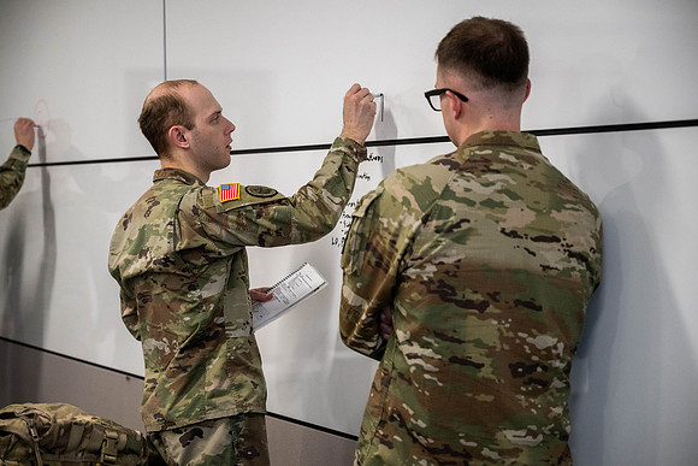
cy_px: 233
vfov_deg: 19.1
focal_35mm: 71
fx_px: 1382
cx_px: 349
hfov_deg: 28.3
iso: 2500
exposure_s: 1/400
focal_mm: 70
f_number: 4
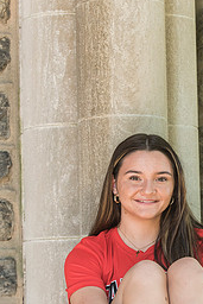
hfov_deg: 10.0
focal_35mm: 137
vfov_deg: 14.9
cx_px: 171
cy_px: 222
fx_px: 1157
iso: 1000
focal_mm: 78
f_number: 4.5
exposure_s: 1/250
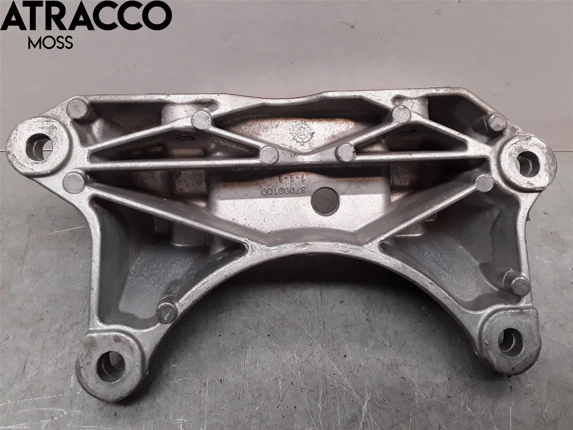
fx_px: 463
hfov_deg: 63.4
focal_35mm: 28
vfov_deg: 49.7
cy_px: 215
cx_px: 286
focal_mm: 2.91
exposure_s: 1/100
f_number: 1.9
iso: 64
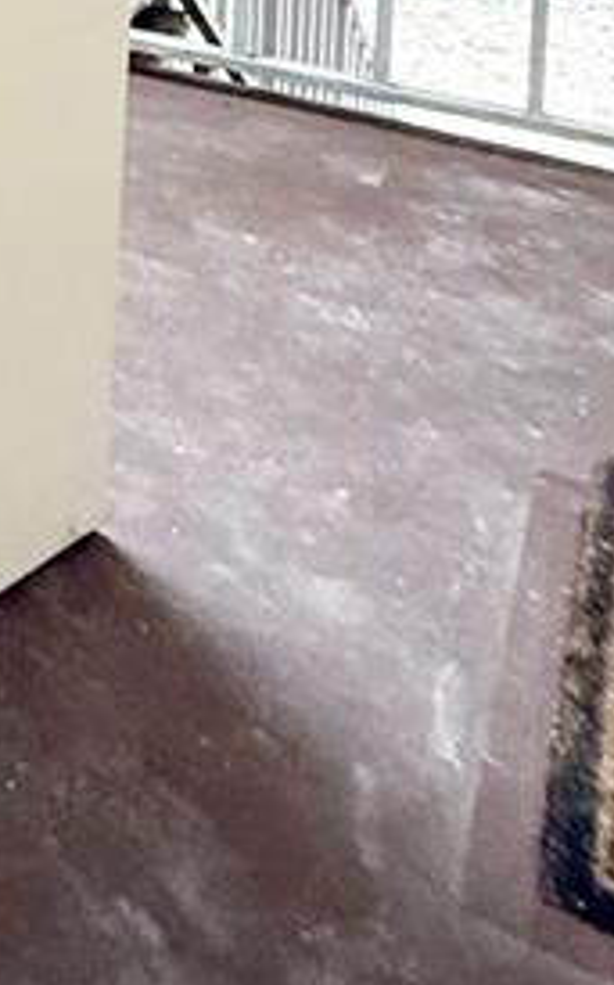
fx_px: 1742
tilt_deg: -6.8
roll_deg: +1.4
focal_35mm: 65
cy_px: -417
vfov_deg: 25.3
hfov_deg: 14.4
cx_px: -797
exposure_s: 1/60
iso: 400
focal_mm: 2.22
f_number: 2.2
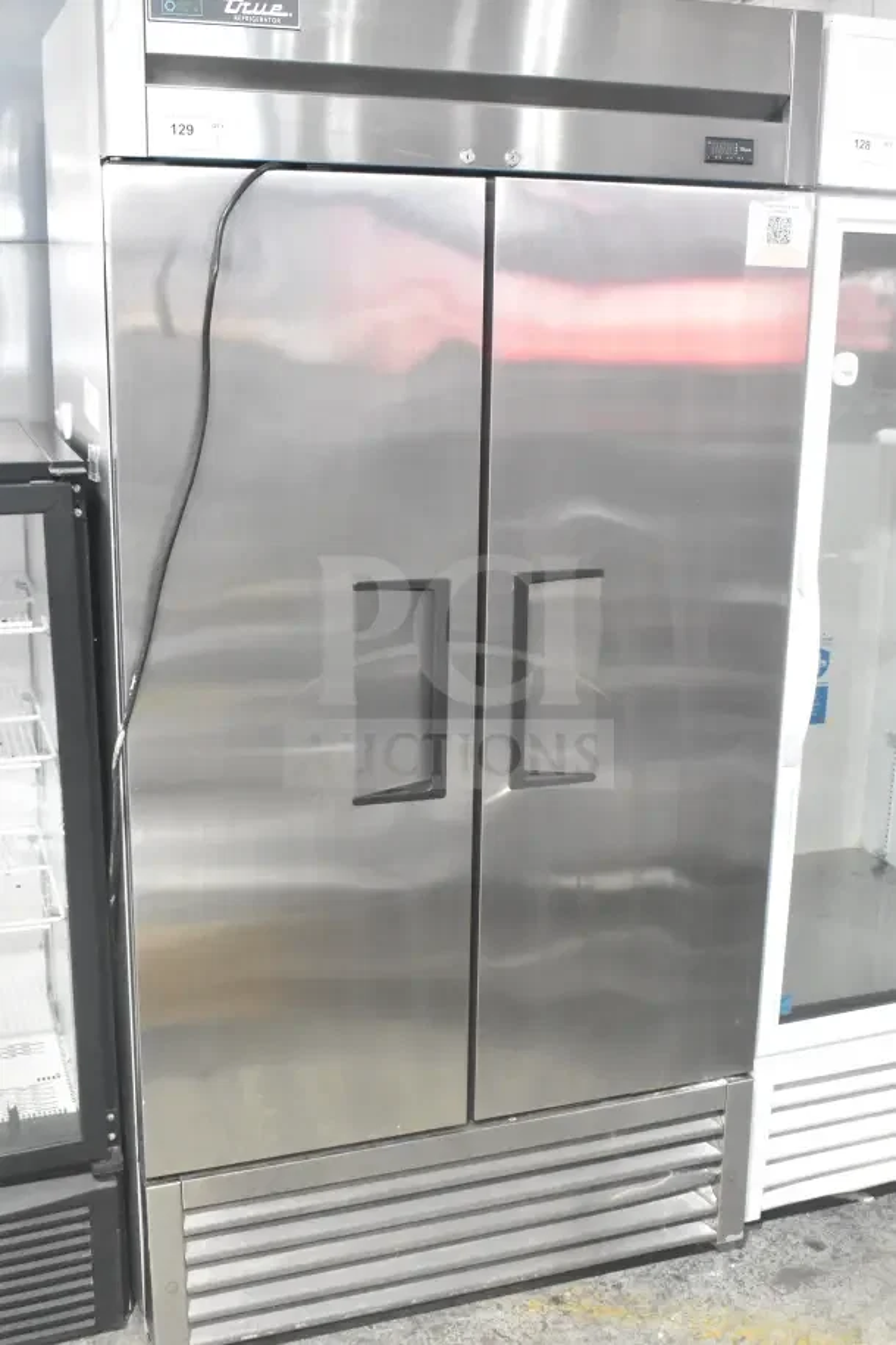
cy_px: 672
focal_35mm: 40
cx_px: 448
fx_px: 1512
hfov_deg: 33.0
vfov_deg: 47.9
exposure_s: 1/160
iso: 6400
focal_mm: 27
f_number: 5
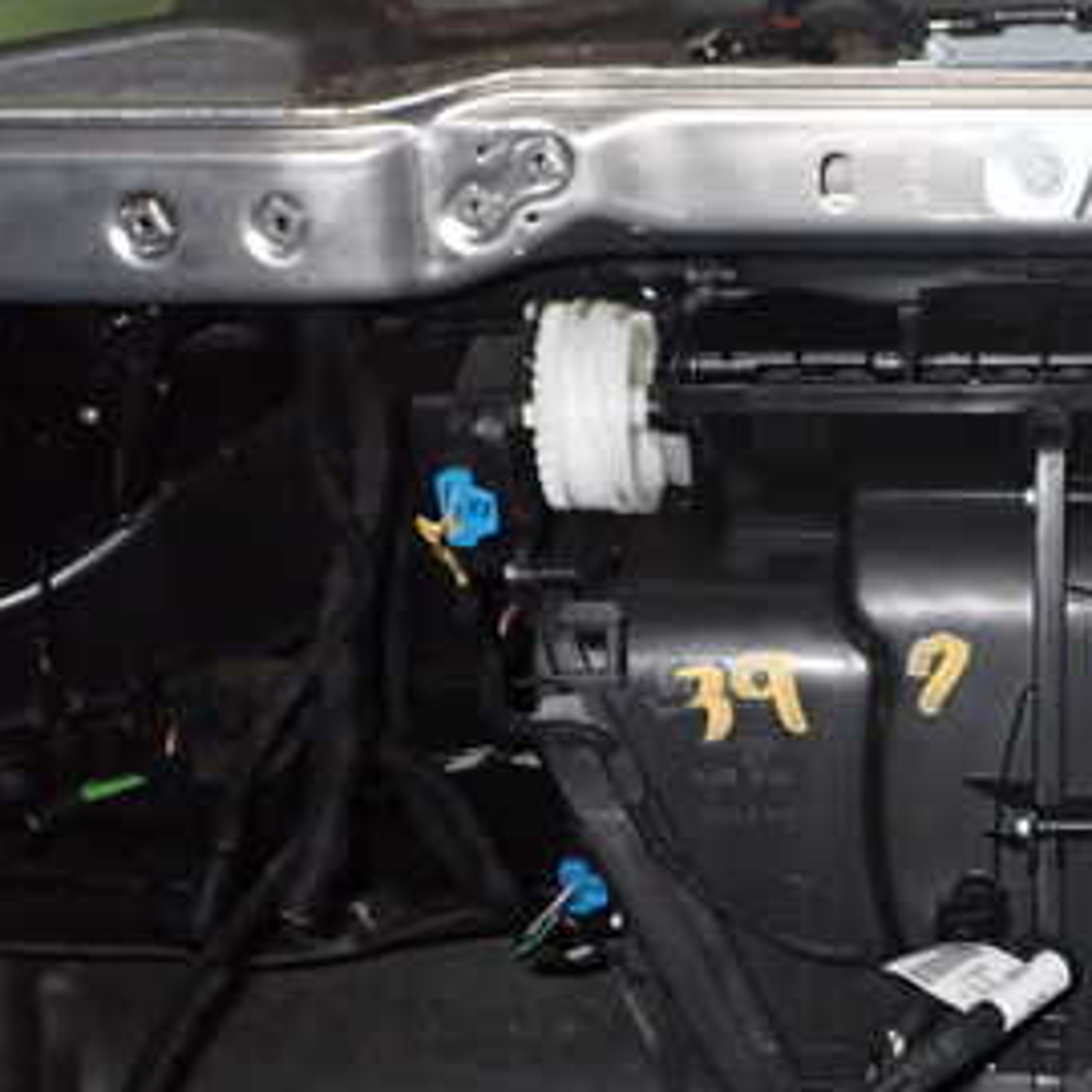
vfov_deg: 29.0
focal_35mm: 59
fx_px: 2106
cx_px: 979
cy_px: 679
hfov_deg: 28.0
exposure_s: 1/30
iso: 800
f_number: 6.3
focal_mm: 5.4
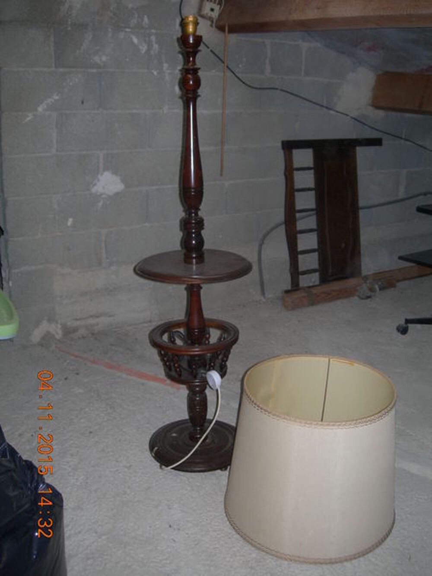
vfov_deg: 49.0
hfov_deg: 37.7
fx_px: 632
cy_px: 288
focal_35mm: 38
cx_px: 216
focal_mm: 7.8
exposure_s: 1/60.1
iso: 83
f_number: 2.8
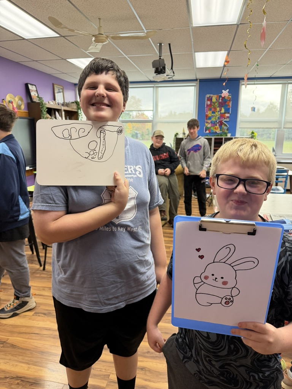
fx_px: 270
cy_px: 194
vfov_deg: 71.6
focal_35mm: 24
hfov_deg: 56.8
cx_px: 146
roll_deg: -0.4
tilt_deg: -13.9
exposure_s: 1/120
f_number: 1.78
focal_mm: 6.76
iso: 250
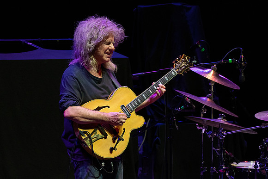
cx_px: 109
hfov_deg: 4.3
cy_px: 90
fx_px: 3536
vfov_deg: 2.9
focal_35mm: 475
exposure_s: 1/320
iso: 3200
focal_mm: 400
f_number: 7.1
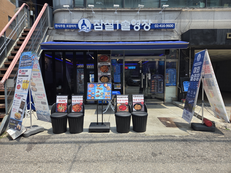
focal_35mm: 23
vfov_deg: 58.9
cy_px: 86
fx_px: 153
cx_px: 116
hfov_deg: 73.9
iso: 80
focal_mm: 5.4
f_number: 1.8
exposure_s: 1/2643
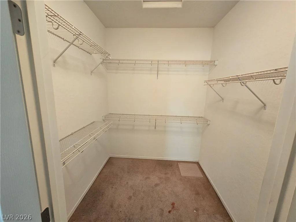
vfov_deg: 89.9
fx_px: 111
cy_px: 111
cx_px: 148
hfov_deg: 106.2
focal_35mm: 13
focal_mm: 2.2
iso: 200
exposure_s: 1/60
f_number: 2.2
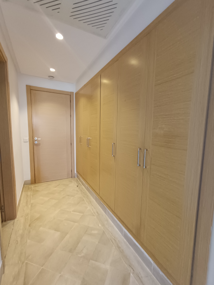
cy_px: 142
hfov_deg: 78.1
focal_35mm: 16
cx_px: 107
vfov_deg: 94.5
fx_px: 132
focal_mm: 1.66
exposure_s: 1/50
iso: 388
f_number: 2.2
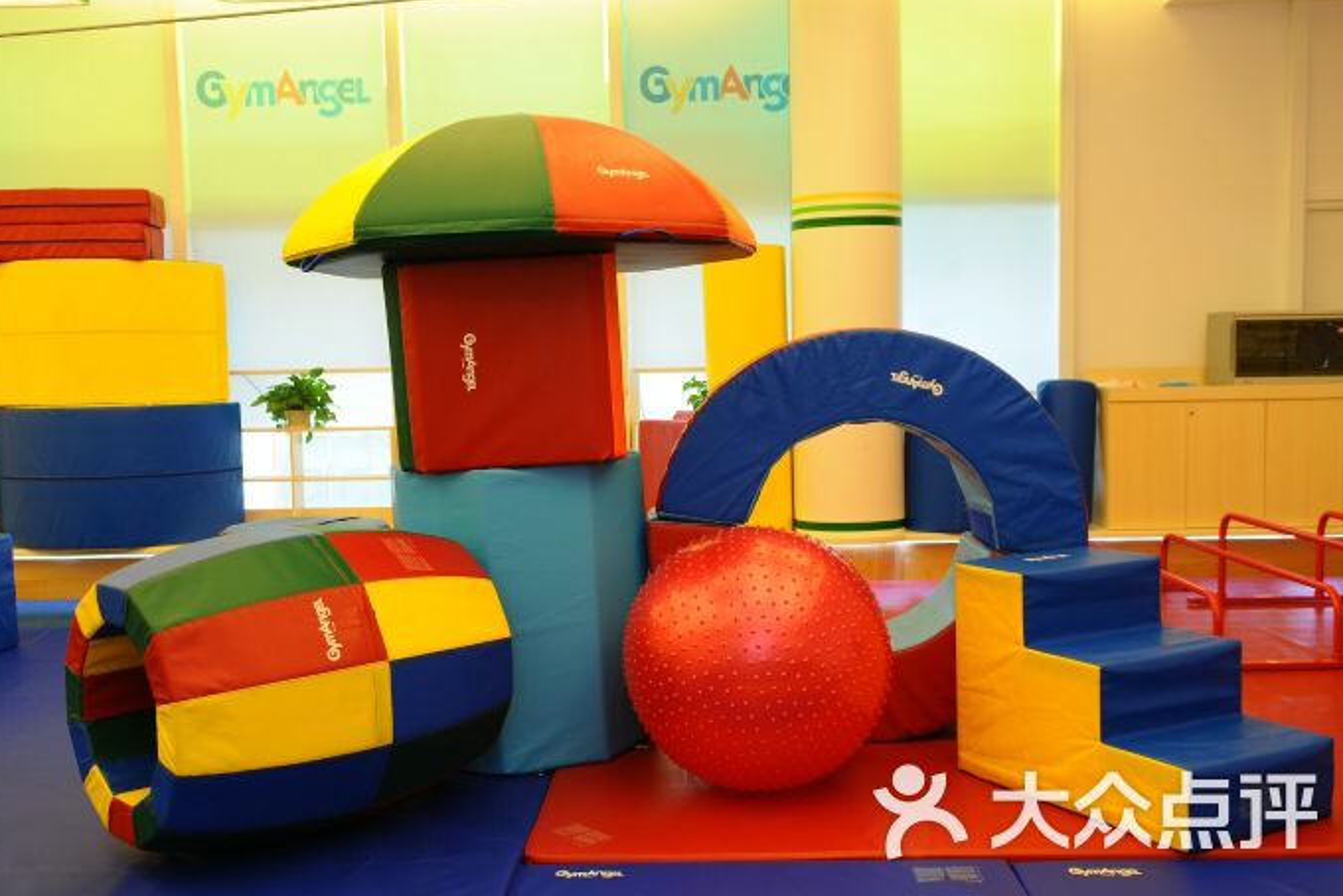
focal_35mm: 37
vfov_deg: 36.0
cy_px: 455
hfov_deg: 51.9
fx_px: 1381
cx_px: 677
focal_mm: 24
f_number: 4
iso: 200
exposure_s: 1/15
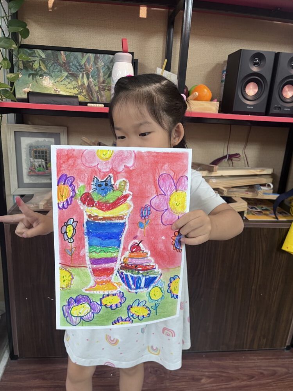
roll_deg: -3.0
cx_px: 146
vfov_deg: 67.3
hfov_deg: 53.1
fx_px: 293
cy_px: 196
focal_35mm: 26
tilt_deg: -16.8
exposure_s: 1/50
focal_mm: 5.1
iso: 100
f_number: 1.6
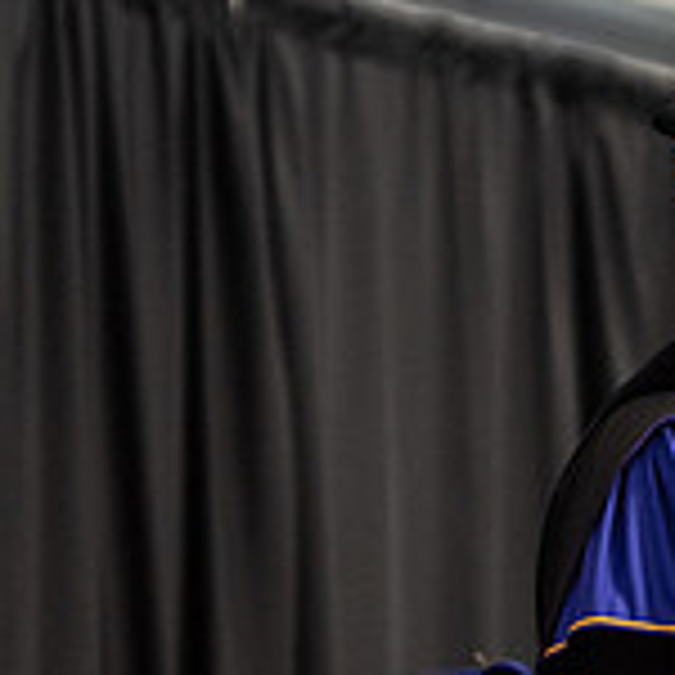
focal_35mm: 361
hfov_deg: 4.8
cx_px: 1220
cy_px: 394
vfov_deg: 4.9
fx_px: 7964
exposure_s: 1/200
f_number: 3.2
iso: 2000
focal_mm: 110
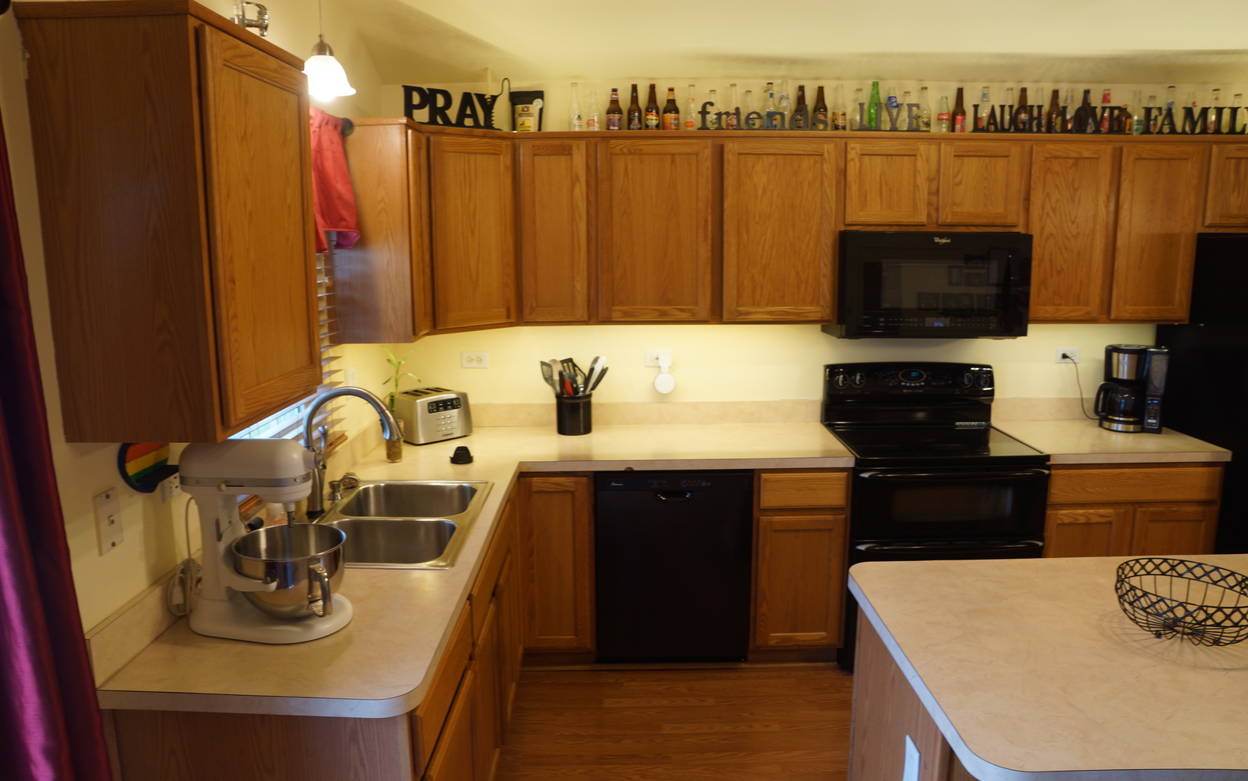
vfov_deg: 49.3
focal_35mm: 25
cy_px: 385
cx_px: 621
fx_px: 850
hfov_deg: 72.5
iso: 100
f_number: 5.6
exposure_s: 1/1.6
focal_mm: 16
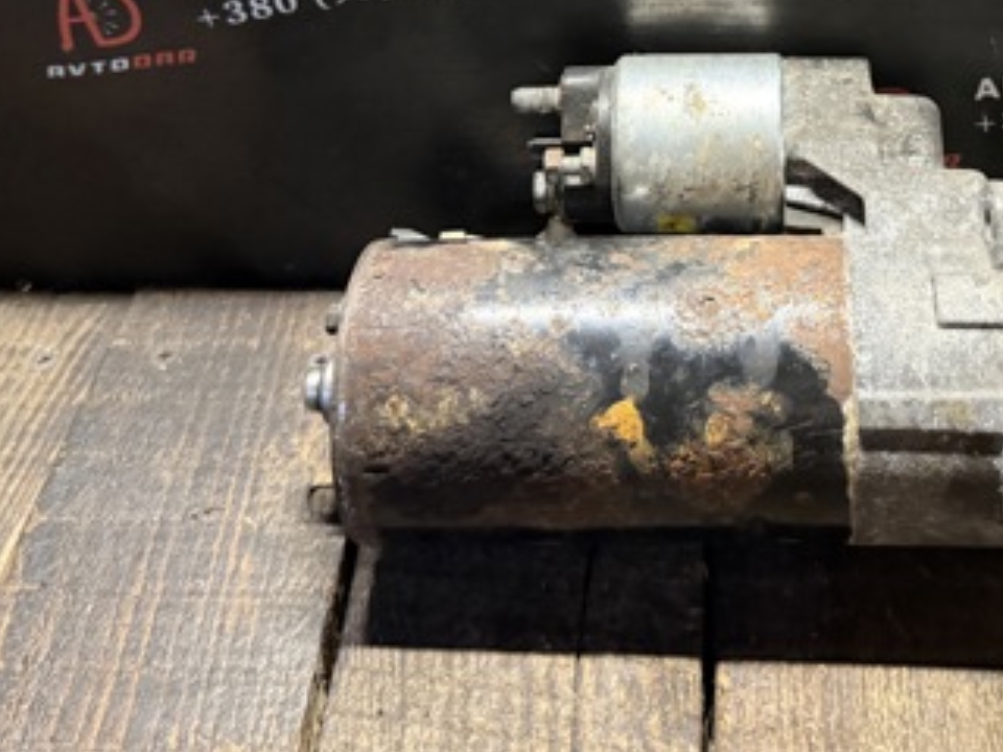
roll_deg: -1.0
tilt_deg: -30.3
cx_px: 708
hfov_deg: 39.0
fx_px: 1391
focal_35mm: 48
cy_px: 31
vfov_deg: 28.7
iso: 800
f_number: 1.78
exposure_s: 1/33
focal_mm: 6.76
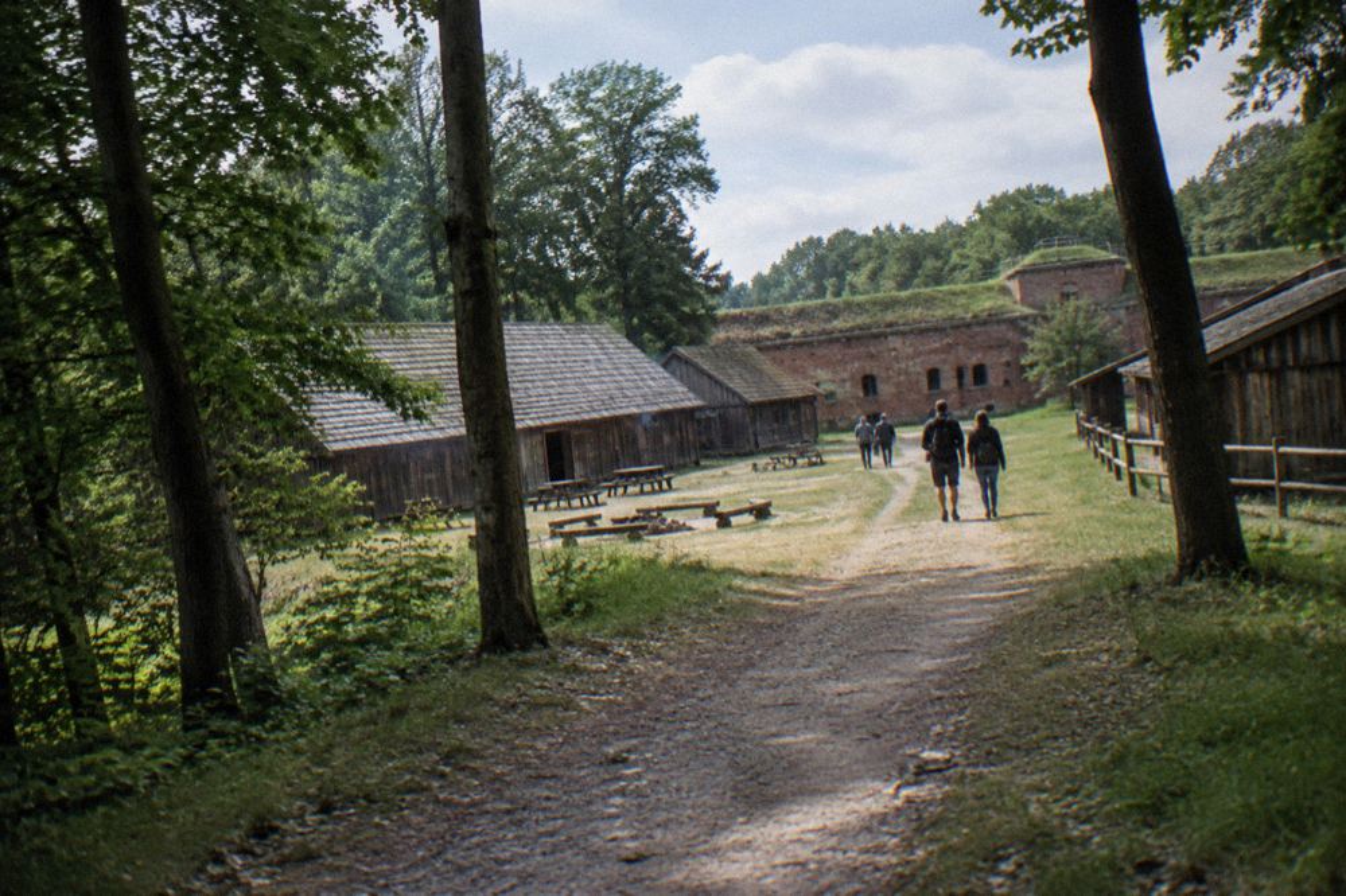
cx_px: 673
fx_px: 2616
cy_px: 448
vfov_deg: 19.4
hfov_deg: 28.9
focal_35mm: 70
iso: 320
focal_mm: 70
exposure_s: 1/400
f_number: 4.5
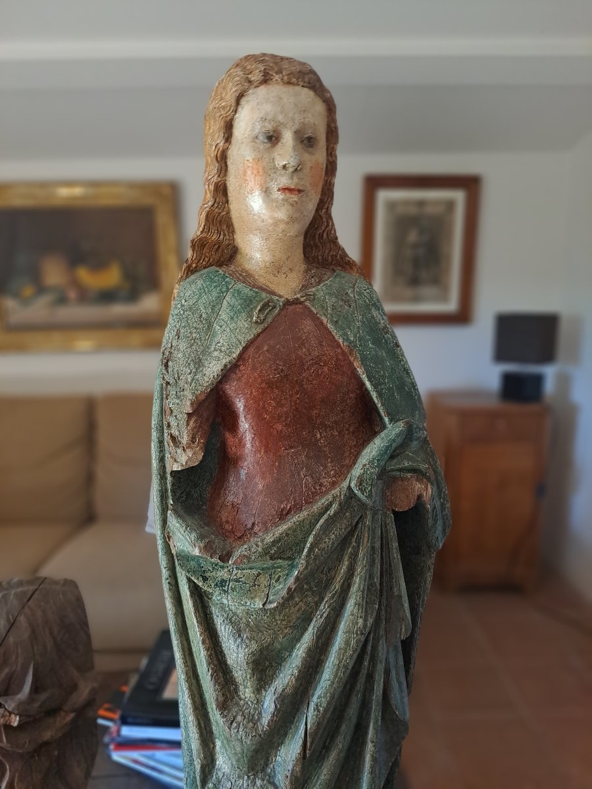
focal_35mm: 24
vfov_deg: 71.6
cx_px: 296
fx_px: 547
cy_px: 394
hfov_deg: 56.8
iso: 320
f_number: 1.8
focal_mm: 5.23
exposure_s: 1/50
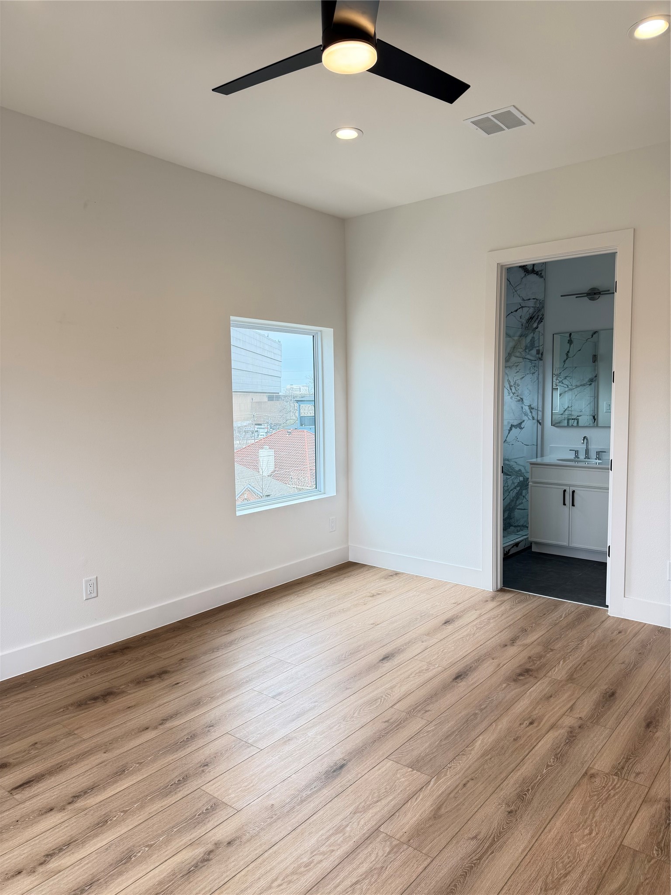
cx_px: 336
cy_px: 448
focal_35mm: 24
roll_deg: +0.6
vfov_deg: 71.6
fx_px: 620
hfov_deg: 56.8
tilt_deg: -5.3
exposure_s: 1/150
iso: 80
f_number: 1.78
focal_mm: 6.76
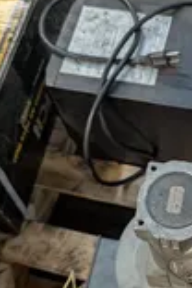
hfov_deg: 20.7
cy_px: 154
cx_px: 177
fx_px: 512
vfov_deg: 31.4
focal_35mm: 64
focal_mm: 6.9
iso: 235
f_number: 1.68
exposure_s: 1/120
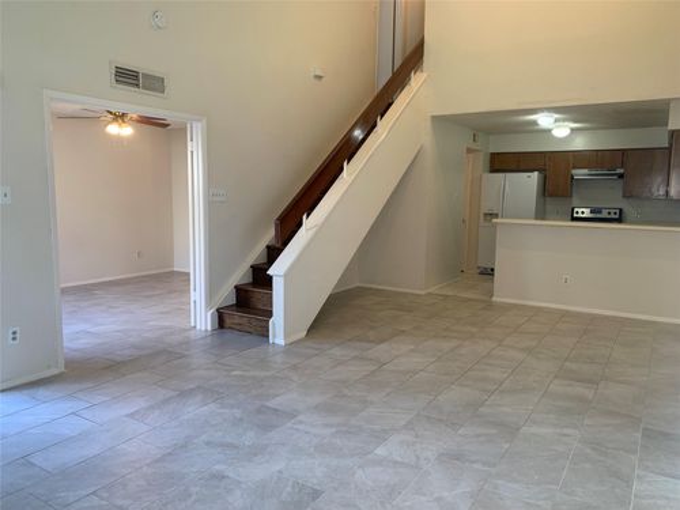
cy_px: 255
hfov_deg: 67.3
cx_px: 340
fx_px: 511
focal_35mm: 26
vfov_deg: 53.1
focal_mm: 4.25
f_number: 1.8
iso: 50
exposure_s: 1/60
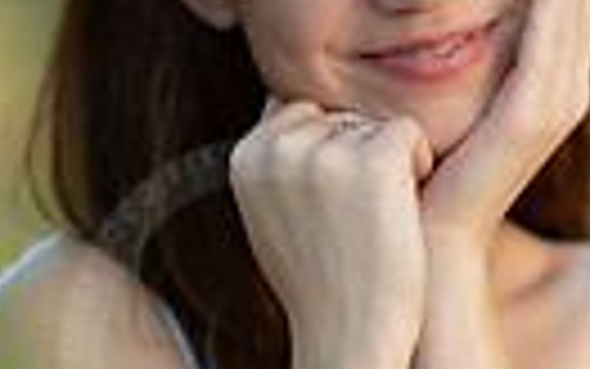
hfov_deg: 7.1
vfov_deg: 4.4
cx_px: 351
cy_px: 432
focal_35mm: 297
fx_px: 4778
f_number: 1.2
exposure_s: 1/320
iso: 160
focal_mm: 85
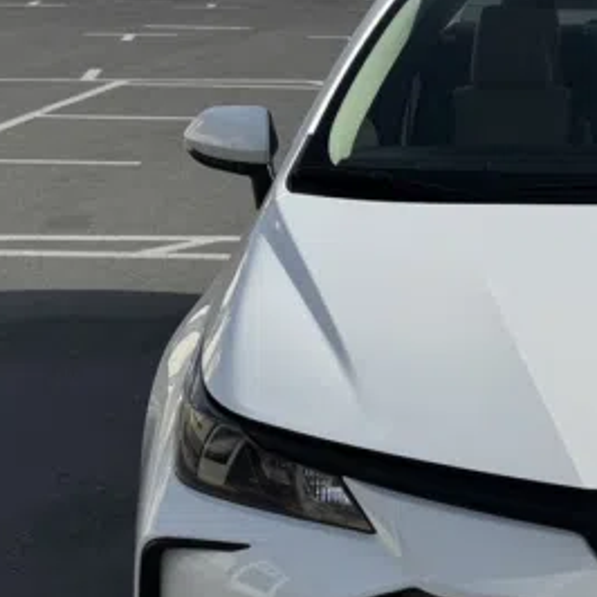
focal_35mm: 51
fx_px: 995
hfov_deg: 29.9
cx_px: 662
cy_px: 323
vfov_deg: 33.4
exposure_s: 1/5814
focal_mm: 6.76
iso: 80
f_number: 1.78
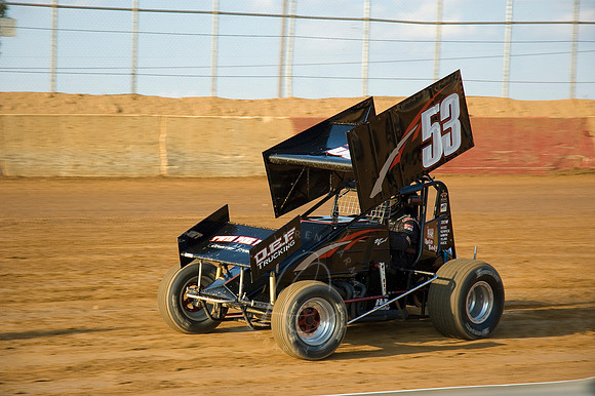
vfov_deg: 13.0
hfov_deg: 19.5
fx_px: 1734
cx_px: 298
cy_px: 198
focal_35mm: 105
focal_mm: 70
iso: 200
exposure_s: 1/500
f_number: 5
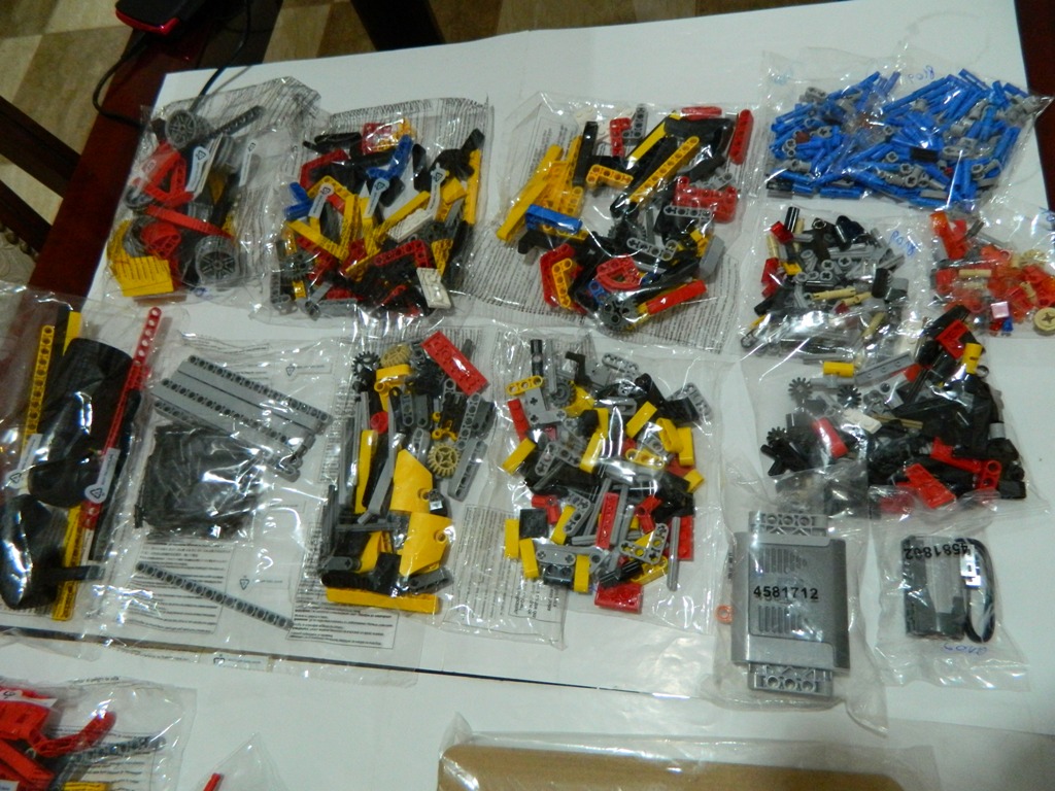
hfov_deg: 69.4
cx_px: 528
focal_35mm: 25
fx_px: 762
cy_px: 396
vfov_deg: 54.9
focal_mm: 4.5
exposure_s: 1/25
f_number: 3.1
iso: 400
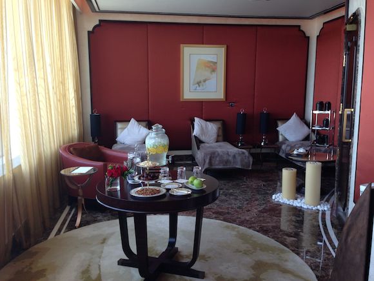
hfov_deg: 55.4
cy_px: 140
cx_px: 187
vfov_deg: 42.9
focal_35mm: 33
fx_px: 357
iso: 64
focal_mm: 4.12
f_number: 2.4
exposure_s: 1/40
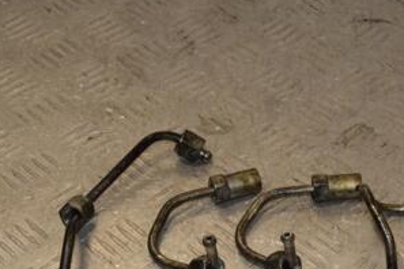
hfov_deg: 19.2
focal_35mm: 106
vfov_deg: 12.9
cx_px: 291
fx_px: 1190
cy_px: 211
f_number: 9
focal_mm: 35
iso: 800
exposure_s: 1/200
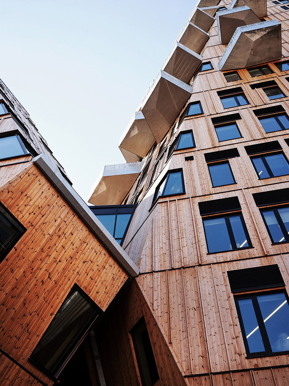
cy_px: 193
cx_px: 144
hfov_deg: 39.7
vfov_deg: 51.4
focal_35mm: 36
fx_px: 401
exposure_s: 1/250
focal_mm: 45
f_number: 8
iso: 400
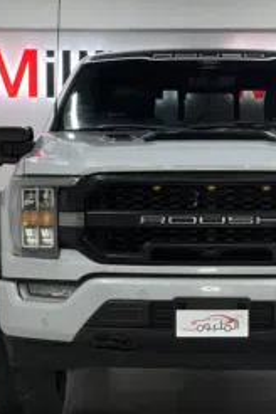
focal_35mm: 130
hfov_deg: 10.5
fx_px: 1495
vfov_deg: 15.8
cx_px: 207
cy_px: 252
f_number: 2.8
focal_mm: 9
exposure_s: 1/60
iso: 640
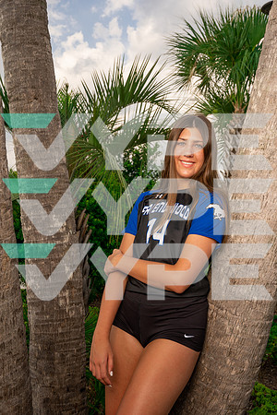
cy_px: 208
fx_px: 589
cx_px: 138
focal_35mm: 51
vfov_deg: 38.9
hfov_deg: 26.5
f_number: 10
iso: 250
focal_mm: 51
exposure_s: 1/250
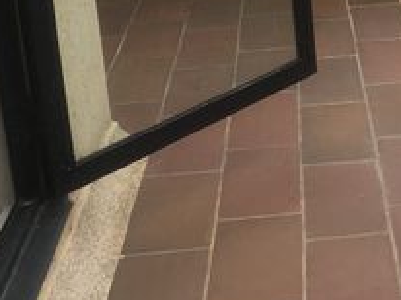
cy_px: -64
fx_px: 1088
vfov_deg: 15.1
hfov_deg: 19.6
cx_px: 484
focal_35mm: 94
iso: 25
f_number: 2.2
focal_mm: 4.15
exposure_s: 1/1166
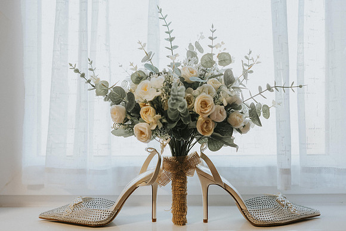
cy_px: 103
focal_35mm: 42
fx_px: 406
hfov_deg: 46.1
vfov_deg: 31.7
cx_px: 183
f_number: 2.8
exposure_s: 1/200
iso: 800
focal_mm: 35
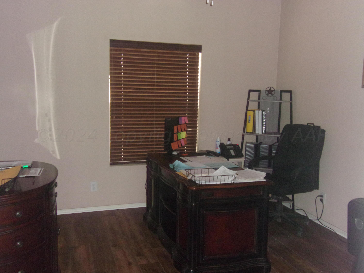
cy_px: 136
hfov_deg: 54.0
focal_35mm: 34
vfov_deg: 41.8
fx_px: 358
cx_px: 182
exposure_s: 1/34
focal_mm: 6.1
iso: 500
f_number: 3.3
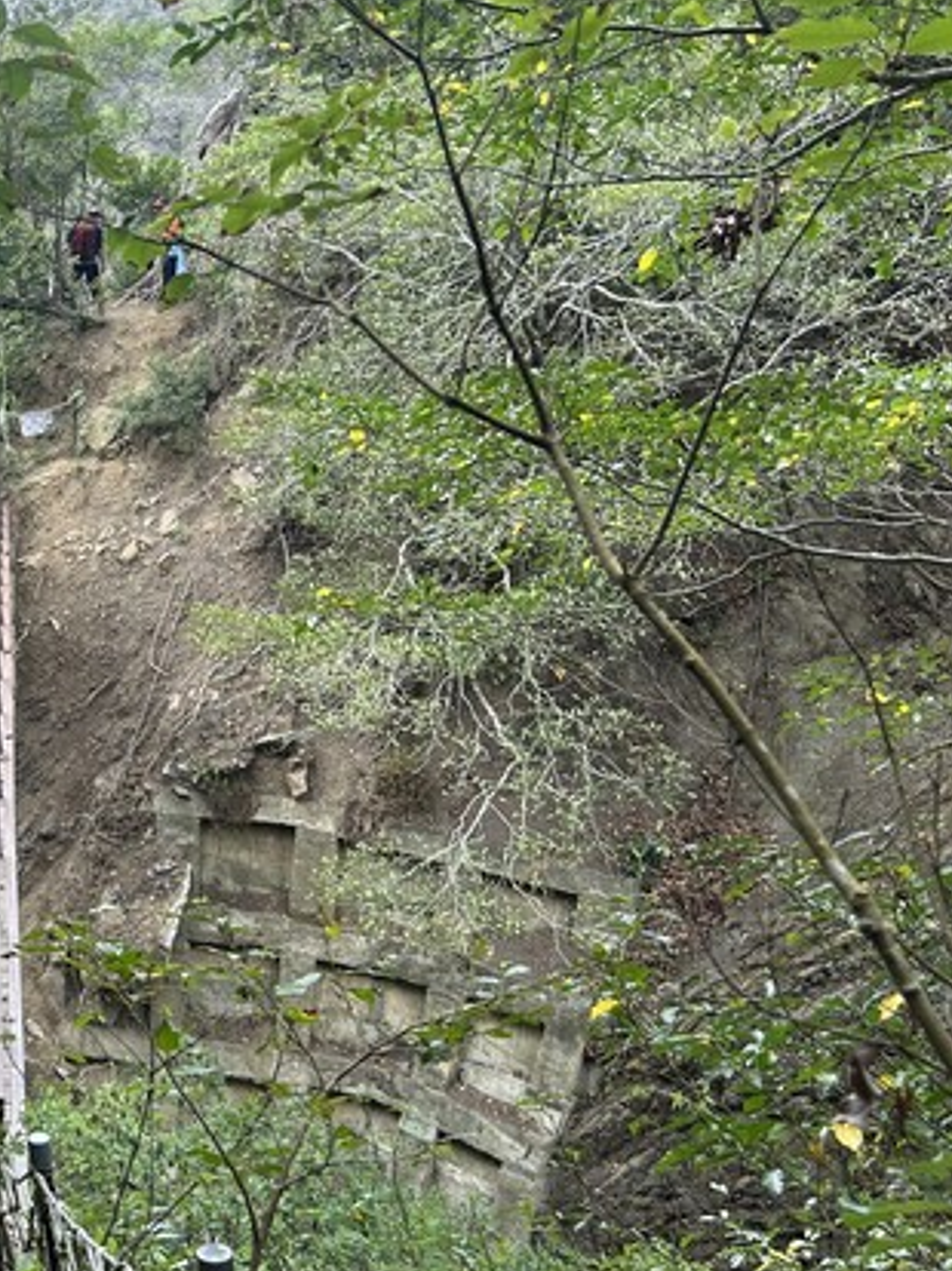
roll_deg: +3.1
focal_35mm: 49
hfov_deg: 26.3
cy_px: 597
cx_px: -203
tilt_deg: -15.7
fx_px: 1799
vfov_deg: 38.9
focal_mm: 5.7
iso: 32
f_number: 1.5
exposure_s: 1/133
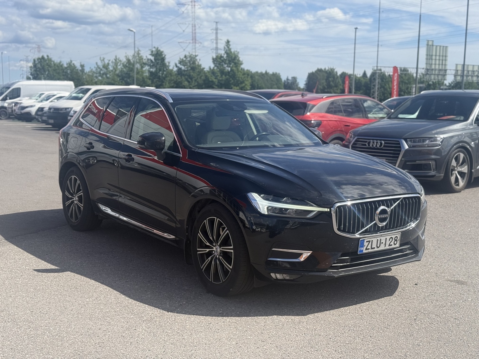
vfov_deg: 30.3
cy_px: 180
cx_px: 240
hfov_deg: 39.7
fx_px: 664
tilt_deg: -7.2
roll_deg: -0.3
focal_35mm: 48
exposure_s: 1/4329
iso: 80
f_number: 1.78
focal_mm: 6.76
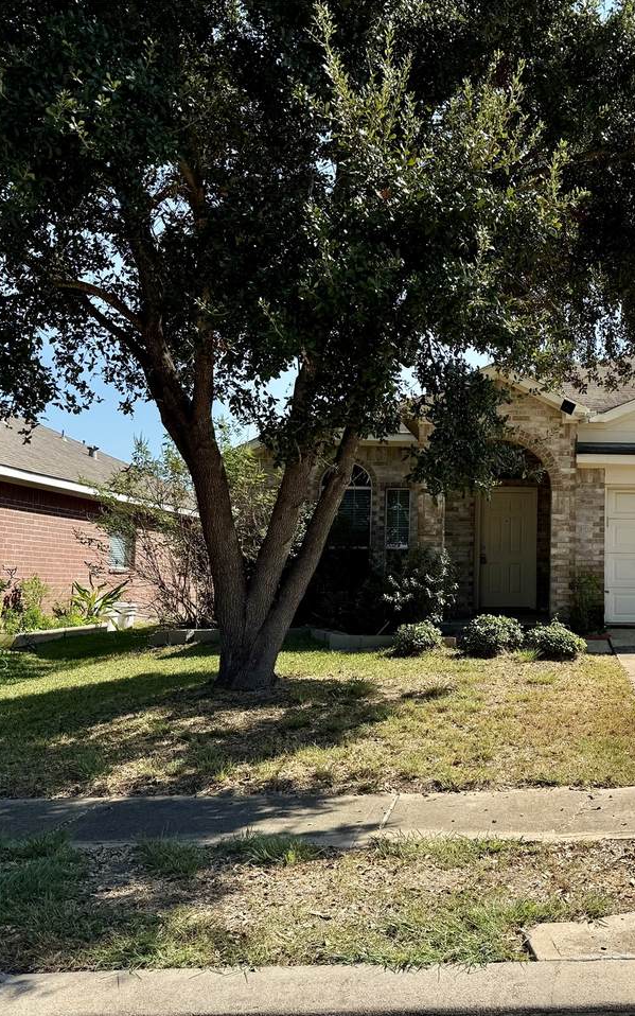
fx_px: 941
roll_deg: -0.7
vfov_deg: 56.7
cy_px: 508
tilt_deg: +5.2
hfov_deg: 34.9
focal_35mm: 34
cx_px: 587
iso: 80
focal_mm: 6.76
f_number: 1.78
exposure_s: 1/5714
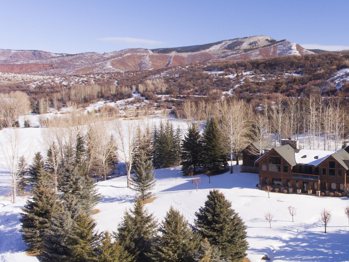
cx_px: 313
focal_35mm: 36
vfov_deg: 39.7
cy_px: 133
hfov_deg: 46.4
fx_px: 363
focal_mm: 3.61
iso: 100
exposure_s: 1/1000
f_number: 2.8
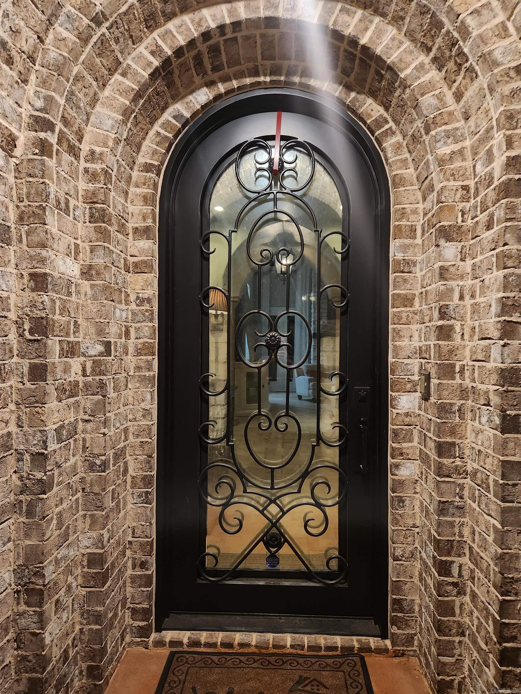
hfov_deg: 58.9
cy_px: 347
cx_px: 260
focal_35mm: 23
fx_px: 462
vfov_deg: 73.9
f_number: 1.8
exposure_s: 1/24
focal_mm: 5.4
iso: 640
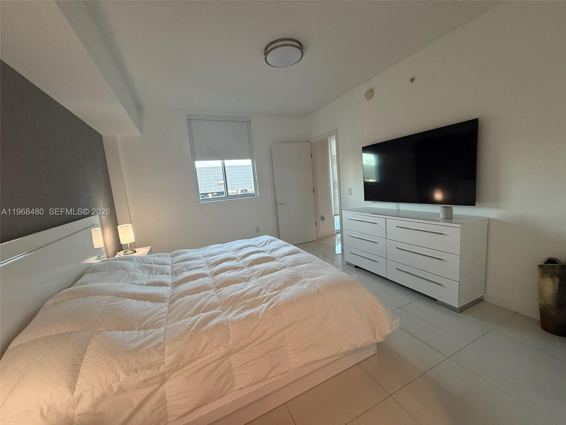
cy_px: 212
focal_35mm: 14
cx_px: 283
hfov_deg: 102.1
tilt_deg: -7.4
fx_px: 229
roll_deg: +4.5
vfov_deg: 85.7
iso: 200
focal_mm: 2.22
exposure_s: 1/120
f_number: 2.2
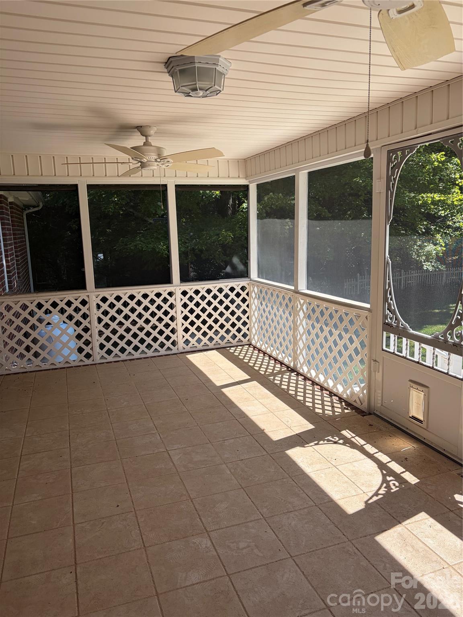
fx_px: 464
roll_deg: +1.6
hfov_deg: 53.1
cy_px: 308
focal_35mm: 26
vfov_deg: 67.3
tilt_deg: -8.8
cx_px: 232
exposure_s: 1/791
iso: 50
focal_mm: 5.96
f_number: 1.6
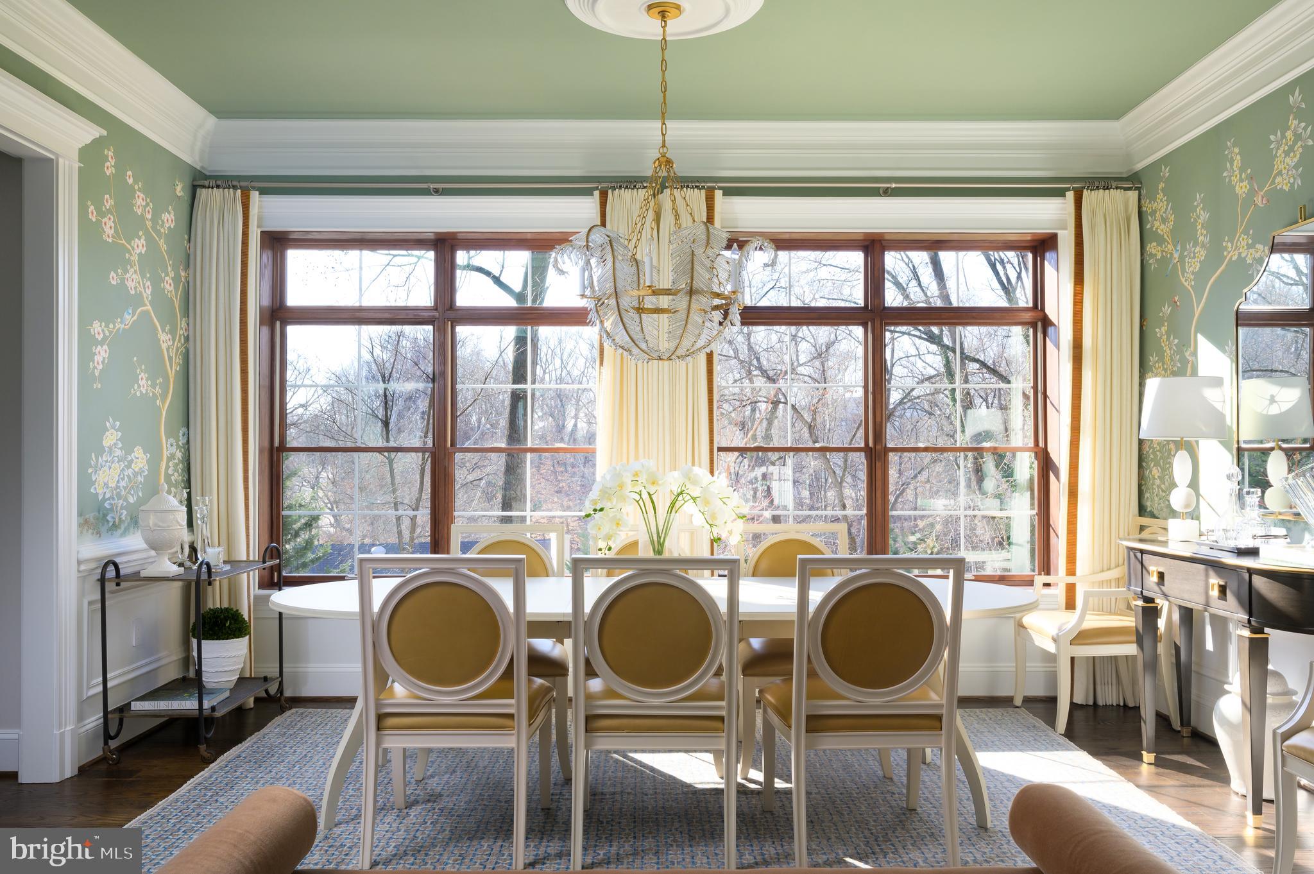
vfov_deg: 47.9
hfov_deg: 67.4
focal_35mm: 27
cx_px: 657
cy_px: 437
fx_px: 985
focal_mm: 27
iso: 800
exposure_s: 1/160
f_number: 11
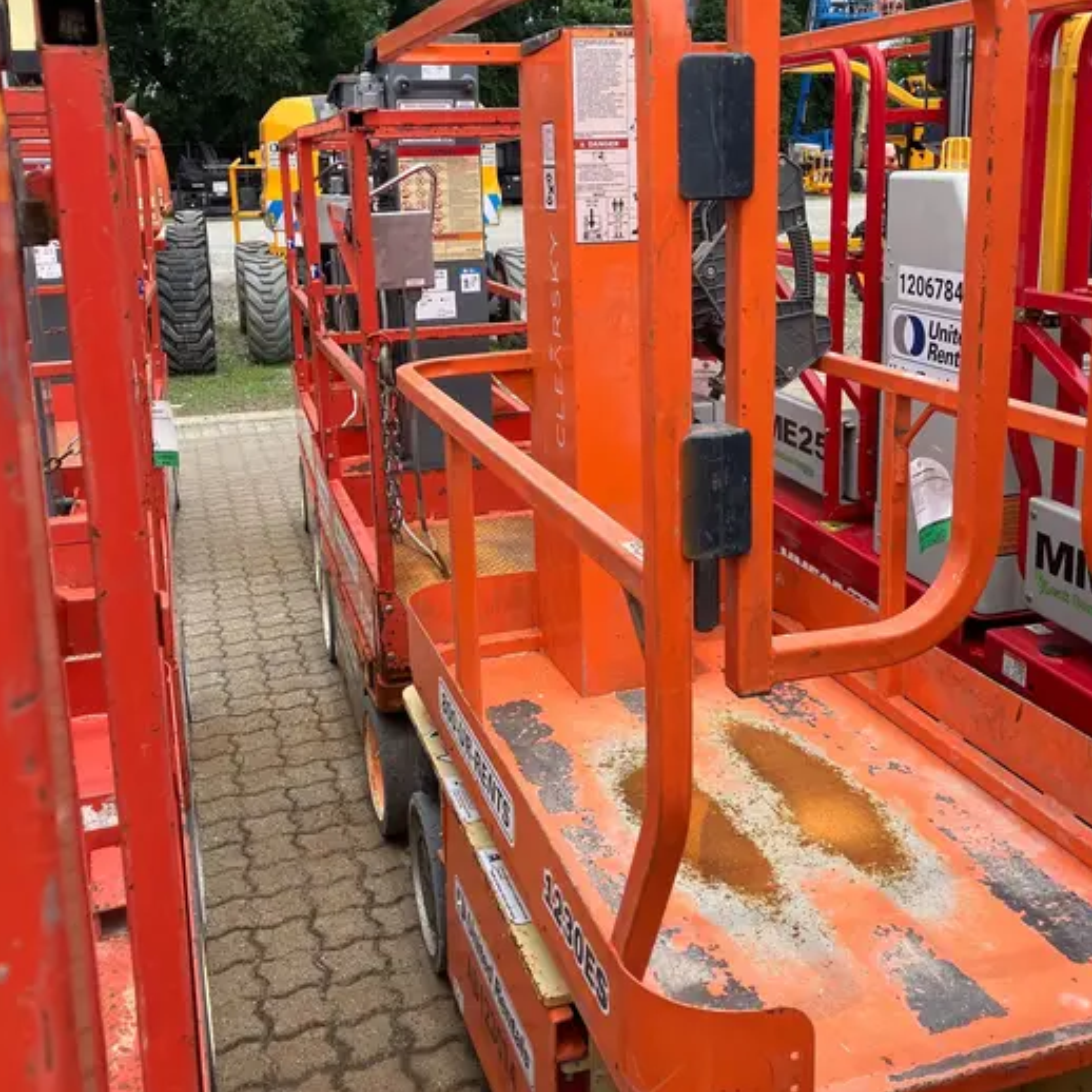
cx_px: 554
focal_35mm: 35
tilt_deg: -9.5
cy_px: 467
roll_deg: +2.9
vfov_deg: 47.1
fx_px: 1249
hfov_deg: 47.2
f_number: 1.8
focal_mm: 3.99
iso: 32
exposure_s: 1/1033
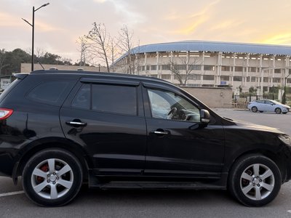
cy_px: 109
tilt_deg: -2.9
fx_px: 353
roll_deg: -1.8
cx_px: 146
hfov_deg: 44.8
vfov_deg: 34.3
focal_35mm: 42
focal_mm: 6.76
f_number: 1.78
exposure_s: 1/222
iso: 64
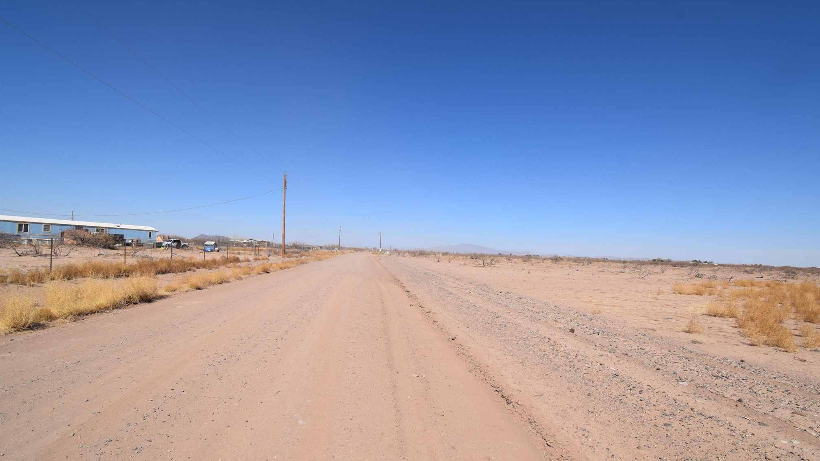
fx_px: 348
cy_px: 244
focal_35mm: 16
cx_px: 417
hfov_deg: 99.4
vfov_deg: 67.0
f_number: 11
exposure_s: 1/500
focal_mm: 10
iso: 200
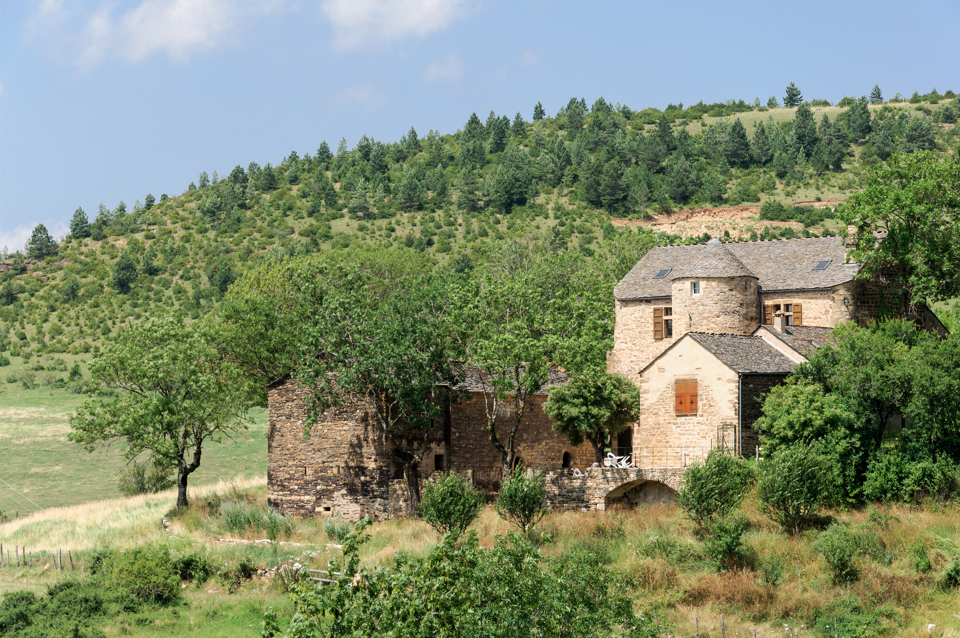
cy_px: 319
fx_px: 2996
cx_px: 480
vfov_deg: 12.1
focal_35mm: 112
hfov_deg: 18.2
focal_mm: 75
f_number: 10
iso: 200
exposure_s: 1/320
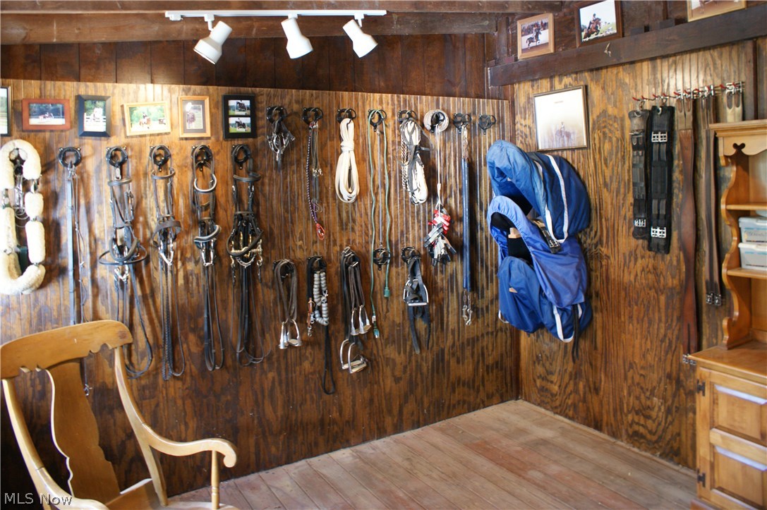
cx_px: 384
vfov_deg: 47.9
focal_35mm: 27
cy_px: 255
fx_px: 575
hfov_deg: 67.4
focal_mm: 18
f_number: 3.5
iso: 400
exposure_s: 1/8
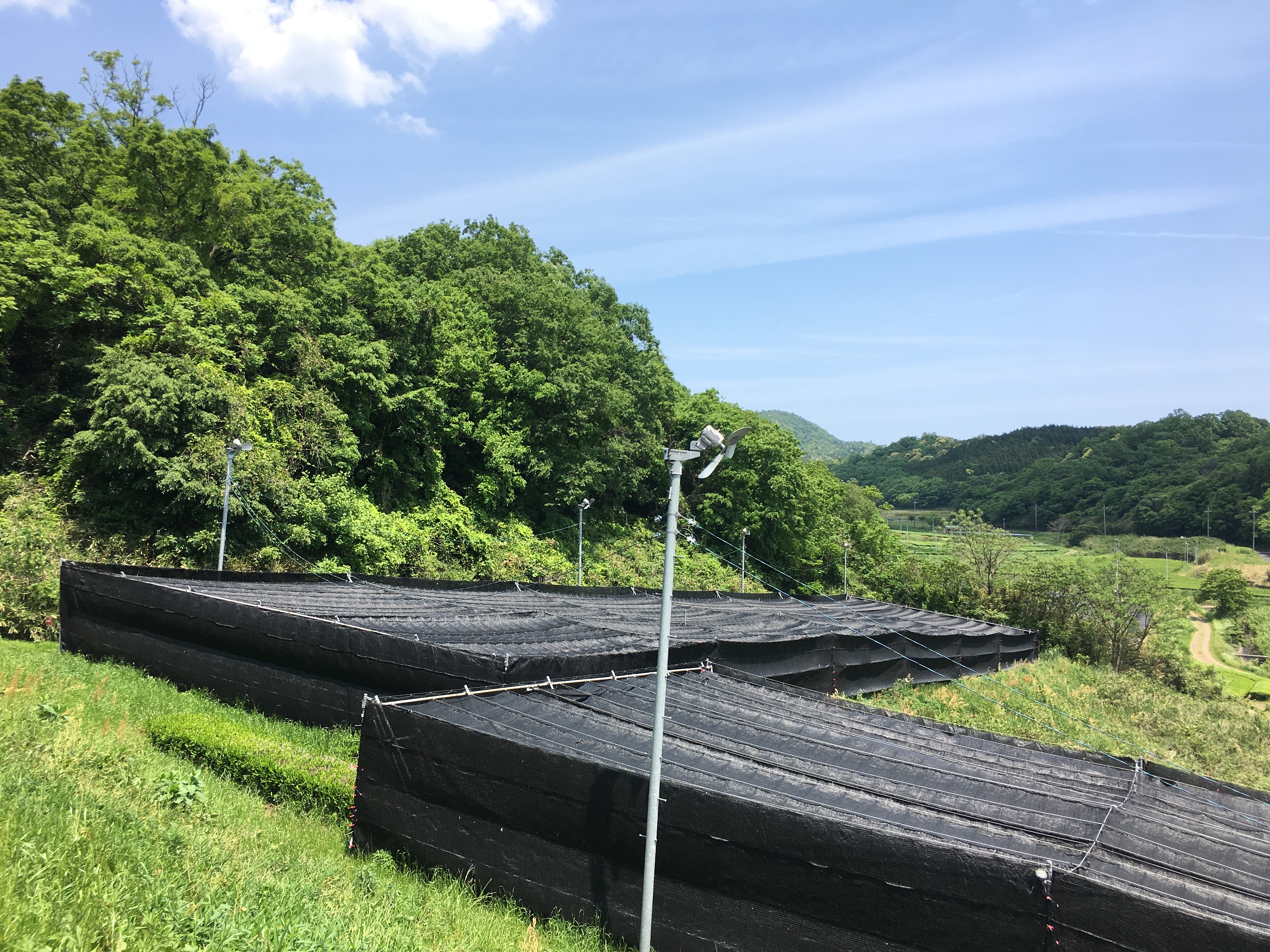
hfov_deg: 61.7
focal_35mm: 29
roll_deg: -2.1
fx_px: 1064
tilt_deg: +3.8
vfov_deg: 48.2
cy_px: 476
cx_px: 635
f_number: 2.2
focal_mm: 4.15
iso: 25
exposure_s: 1/950
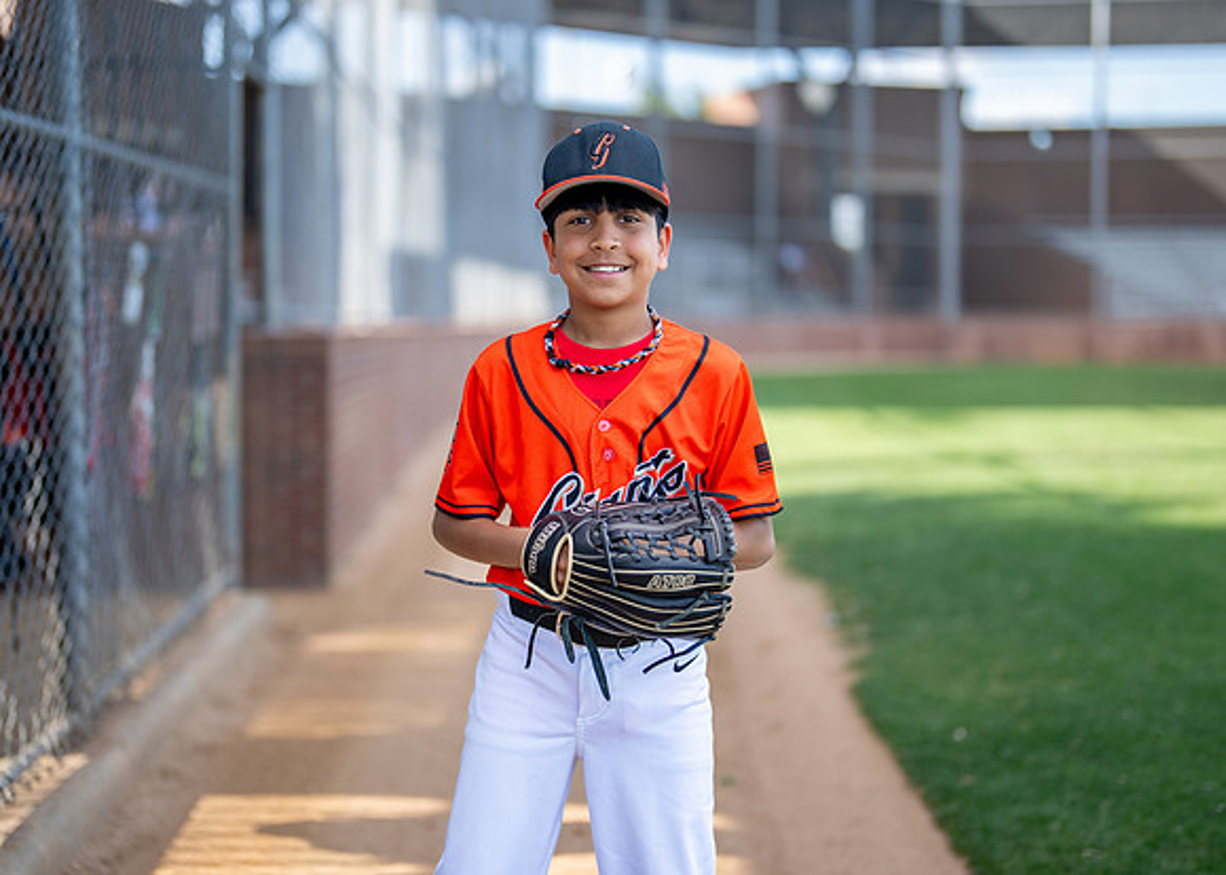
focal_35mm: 56
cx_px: 598
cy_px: 419
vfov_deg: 25.3
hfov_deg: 34.9
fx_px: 1953
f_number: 1.2
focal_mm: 50
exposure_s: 1/1600
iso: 125
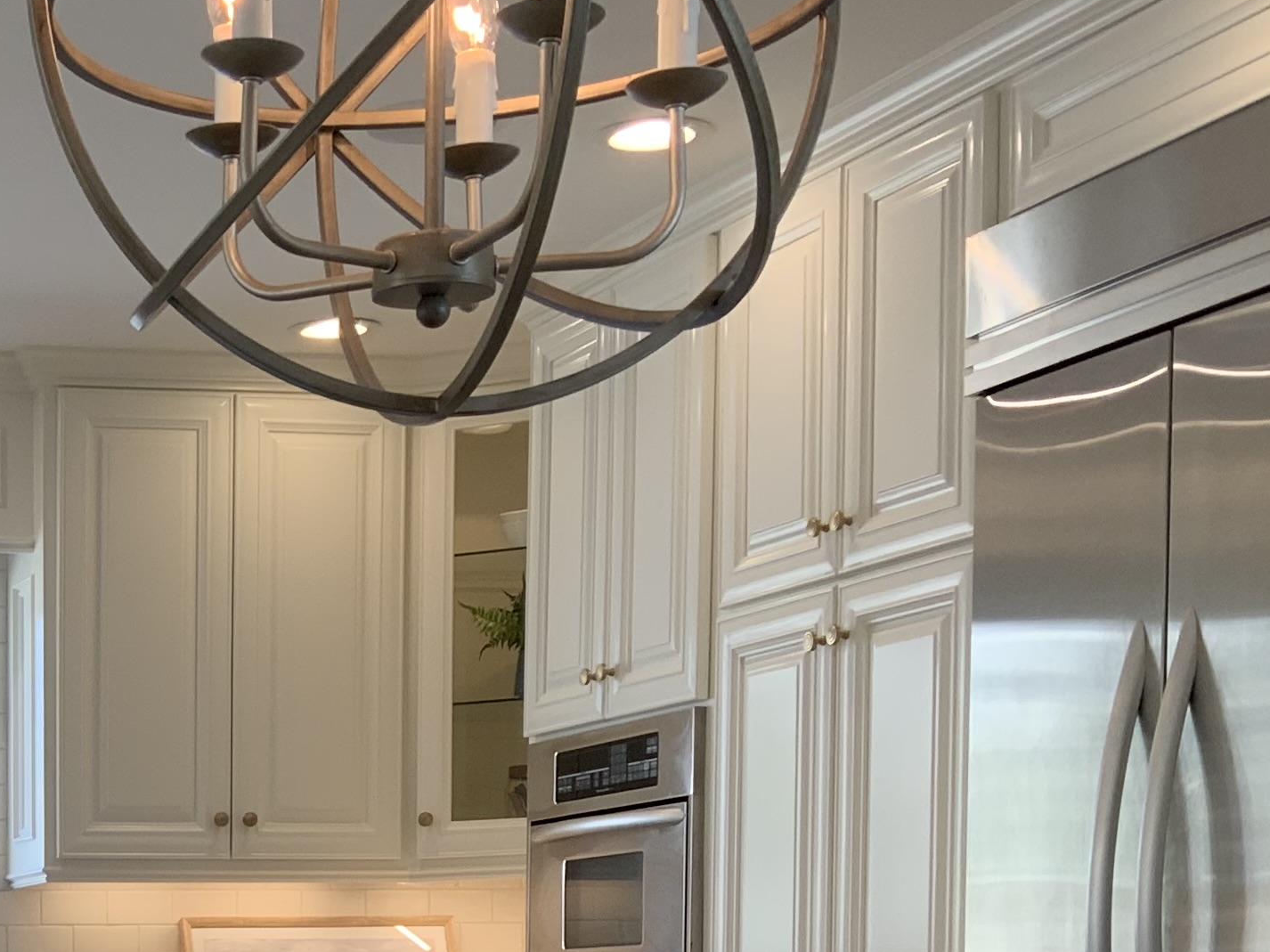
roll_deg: -0.7
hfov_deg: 22.5
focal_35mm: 82
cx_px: -134
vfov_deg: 17.0
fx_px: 3008
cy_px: 1212
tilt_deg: -3.1
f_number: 1.8
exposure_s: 1/120
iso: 50
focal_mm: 3
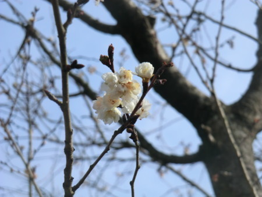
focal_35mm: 89
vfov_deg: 16.6
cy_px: 98
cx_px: 131
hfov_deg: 22.0
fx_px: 674
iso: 80
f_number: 4.8
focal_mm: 16
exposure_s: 1/640
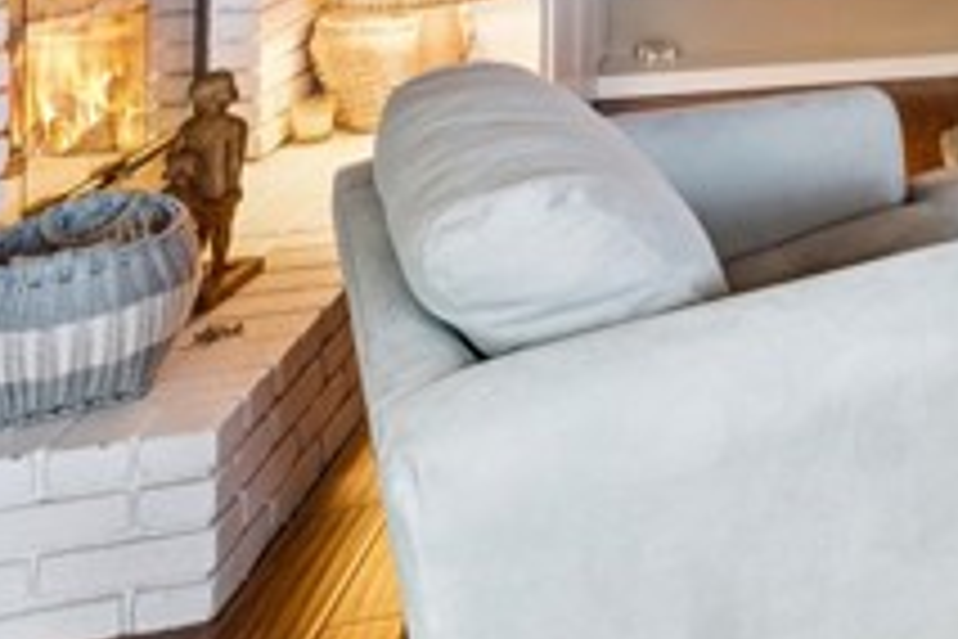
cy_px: -261
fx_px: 1293
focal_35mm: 49
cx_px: 1286
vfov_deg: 23.4
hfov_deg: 30.6
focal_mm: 16.2
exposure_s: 2.5
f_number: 13
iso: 100
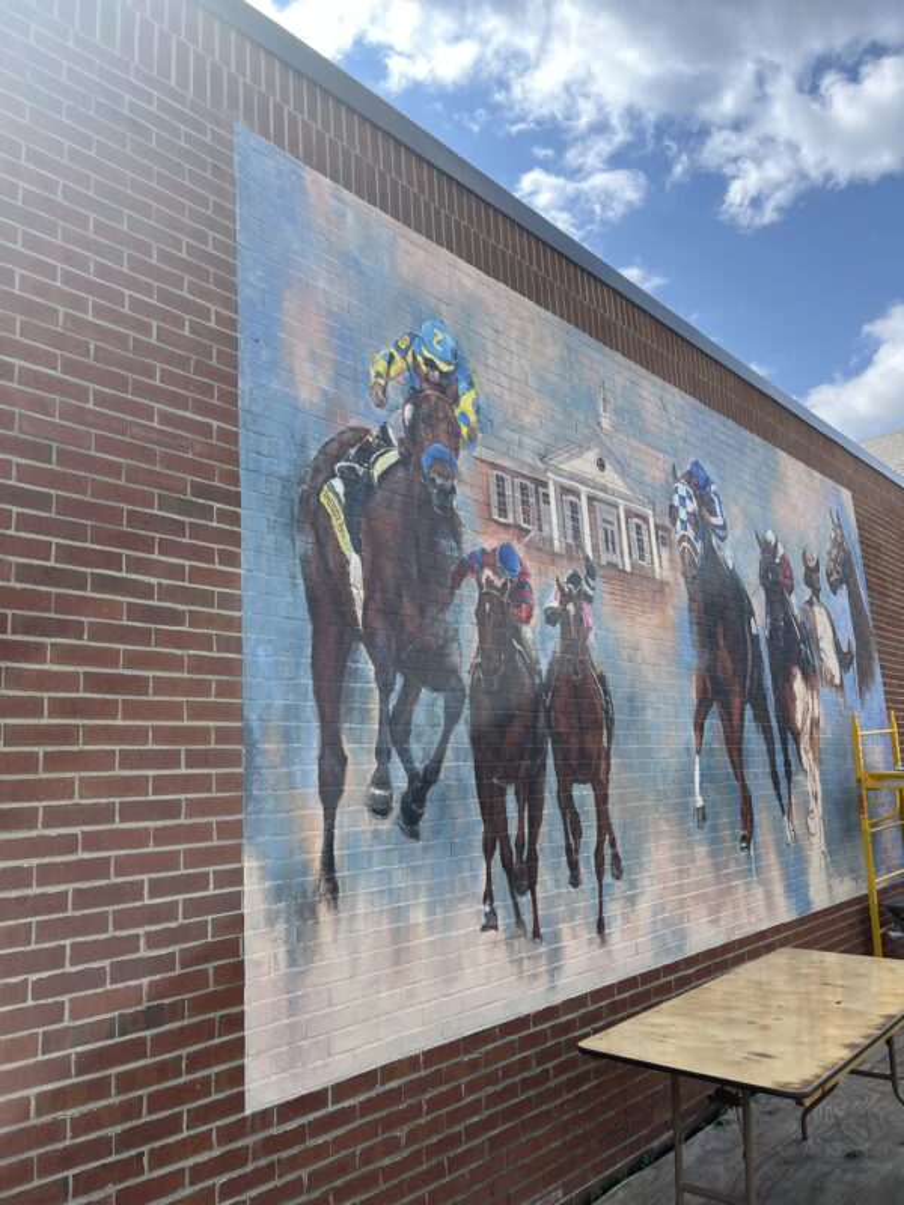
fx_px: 905
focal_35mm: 26
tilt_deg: +12.0
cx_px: 452
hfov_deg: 53.1
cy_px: 602
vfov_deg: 67.3
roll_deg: +3.6
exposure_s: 1/1355
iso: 50
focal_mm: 5.1
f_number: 1.6
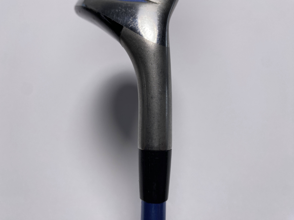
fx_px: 212
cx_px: 147
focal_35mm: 25
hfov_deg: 69.4
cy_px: 110
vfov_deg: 54.9
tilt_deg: -59.9
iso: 32
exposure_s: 1/1135
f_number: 1.8
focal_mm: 4.25
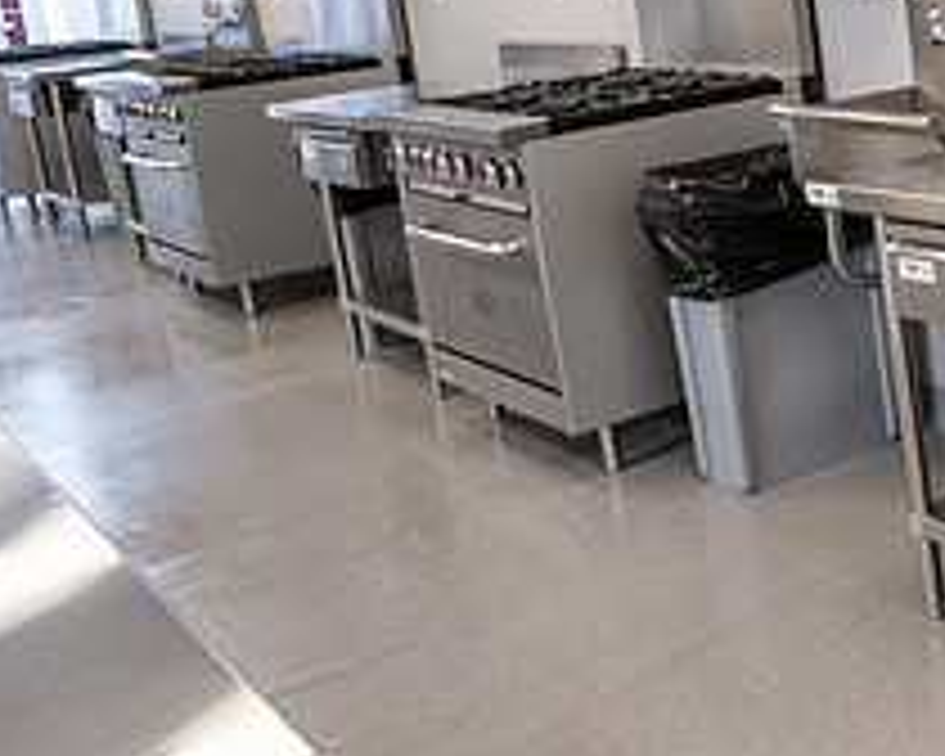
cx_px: 1292
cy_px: 124
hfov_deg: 26.7
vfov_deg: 26.1
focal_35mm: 57
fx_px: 1594
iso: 1600
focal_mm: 22
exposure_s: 1/160
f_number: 5
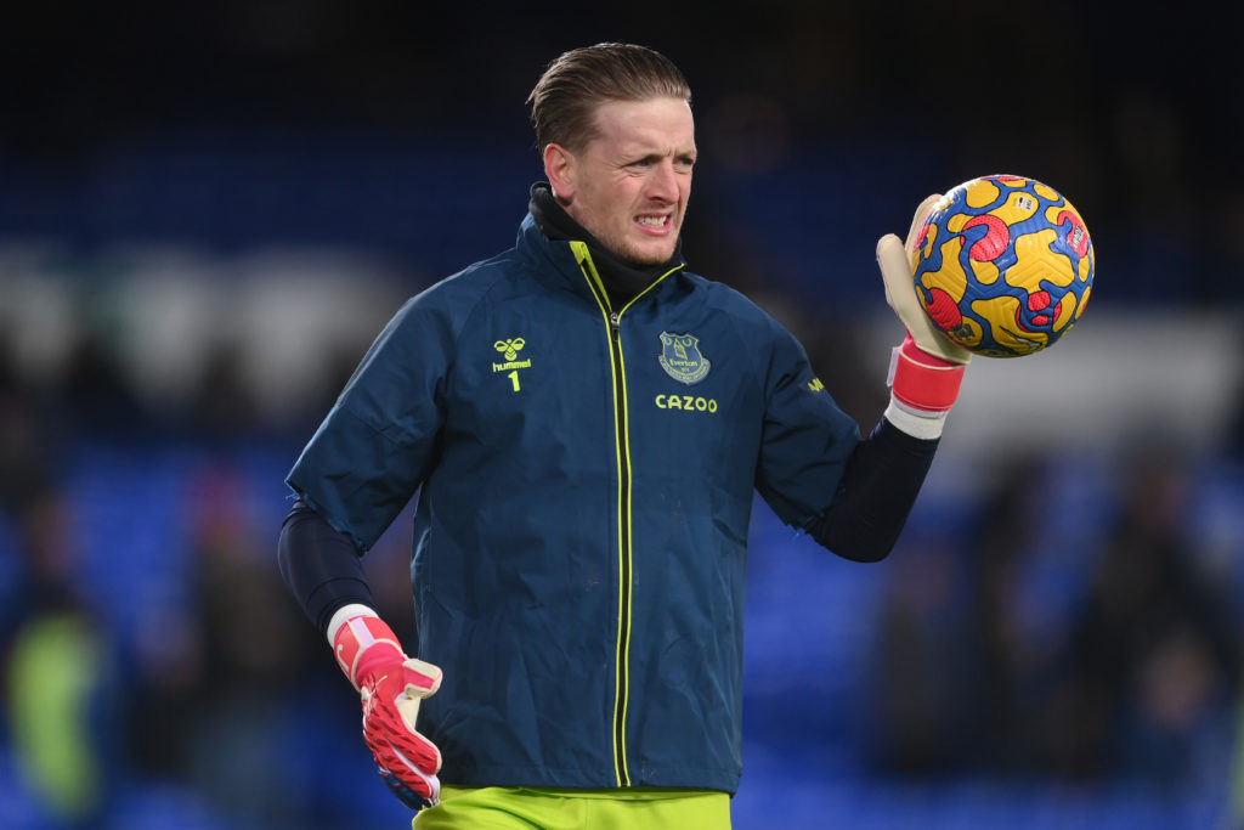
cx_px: 622
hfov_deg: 5.2
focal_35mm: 400
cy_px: 415
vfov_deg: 3.4
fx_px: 13823
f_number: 2.8
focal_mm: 400
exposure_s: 1/2000
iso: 2500
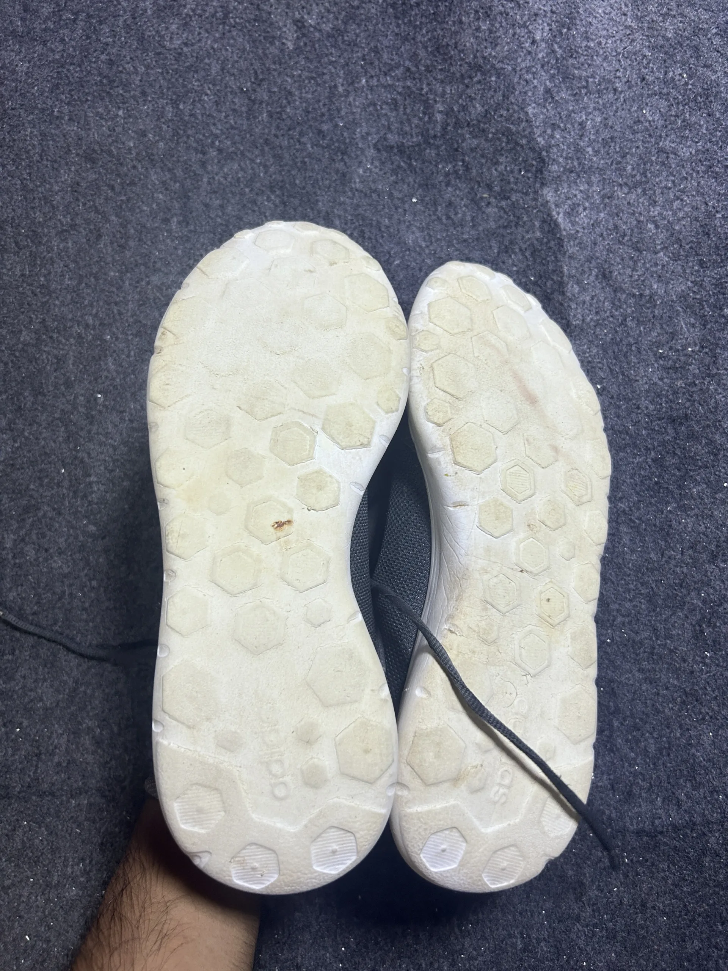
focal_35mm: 26
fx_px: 729
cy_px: 486
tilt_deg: -57.4
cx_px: 364
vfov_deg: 67.3
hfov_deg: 53.1
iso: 125
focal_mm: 5.7
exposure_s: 1/50
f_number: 1.5
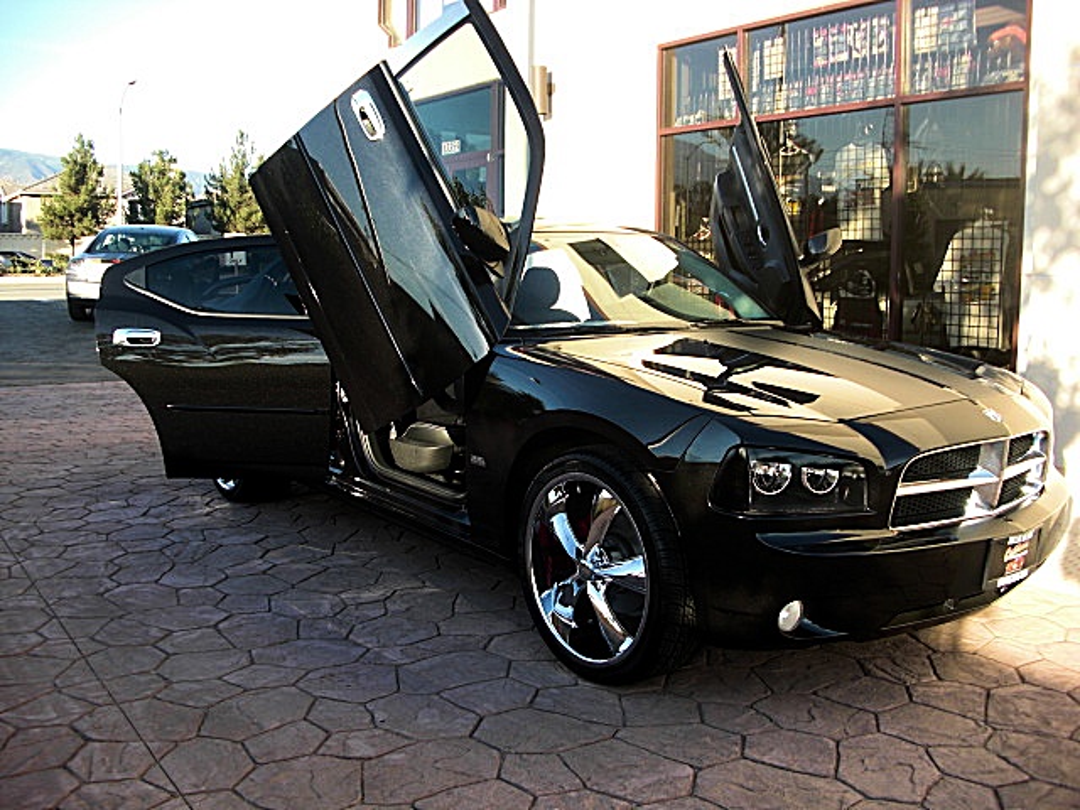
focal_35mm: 36
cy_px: 405
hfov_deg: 51.4
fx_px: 1123
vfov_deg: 39.7
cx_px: 540
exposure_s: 1/160
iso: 50
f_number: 2.8
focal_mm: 6.3
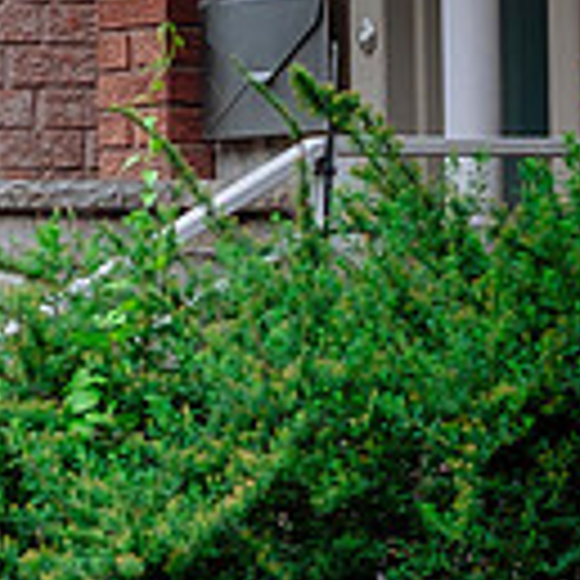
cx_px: -446
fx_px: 8398
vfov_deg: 4.0
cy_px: 529
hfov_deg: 3.9
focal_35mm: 443
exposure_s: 1/250
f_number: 2.8
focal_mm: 68.7
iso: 500
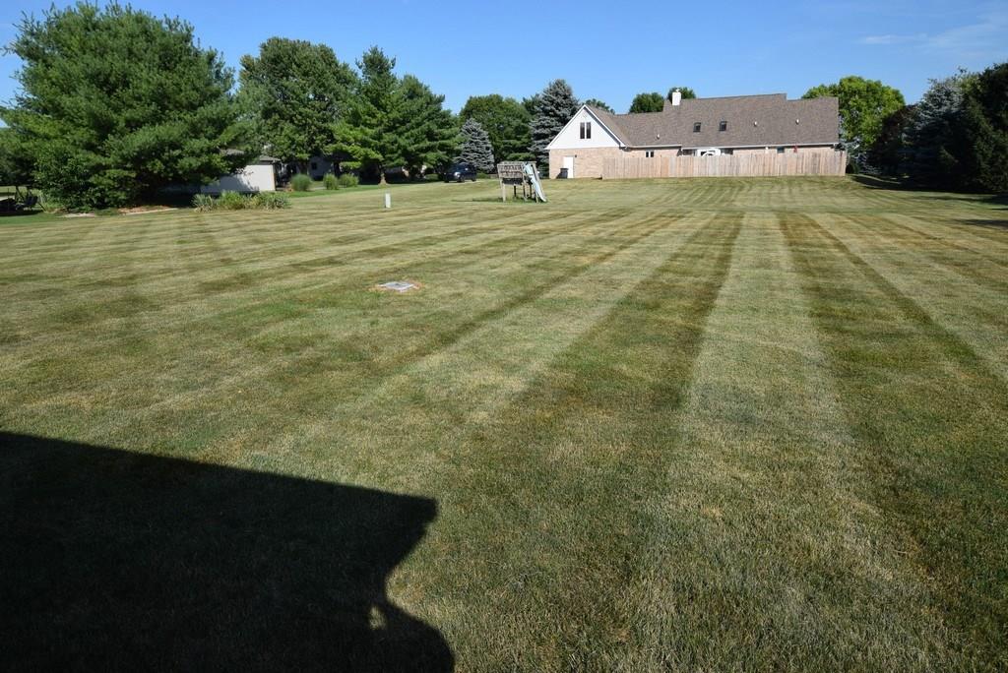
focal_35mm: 24
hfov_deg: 73.7
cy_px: 336
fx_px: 672
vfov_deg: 53.2
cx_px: 504
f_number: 9
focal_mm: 16
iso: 200
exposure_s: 1/320
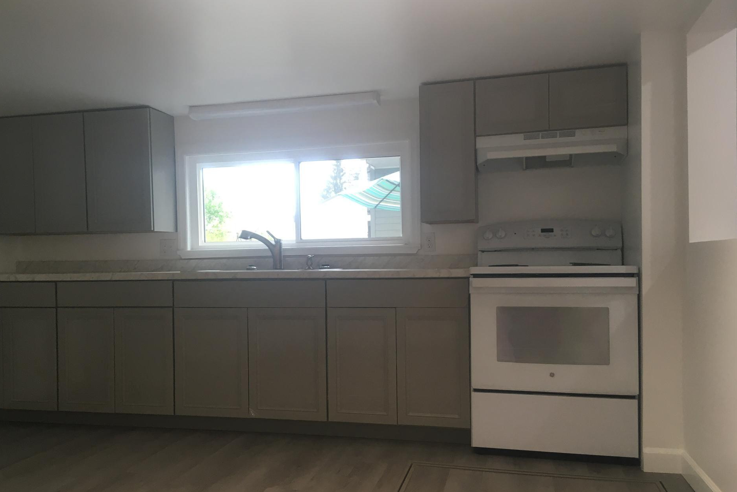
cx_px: 337
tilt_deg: -2.1
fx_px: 676
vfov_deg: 39.9
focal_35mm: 33
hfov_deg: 57.1
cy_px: 275
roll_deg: +1.4
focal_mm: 4.15
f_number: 2.2
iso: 50
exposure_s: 1/30
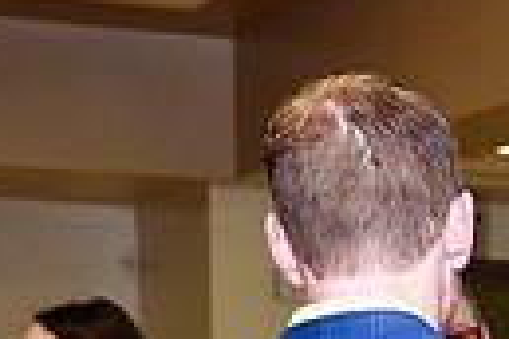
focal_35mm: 180
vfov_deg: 7.4
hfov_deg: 10.3
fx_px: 2545
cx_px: 1121
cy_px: 617
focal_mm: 40
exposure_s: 1/60
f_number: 5
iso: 200
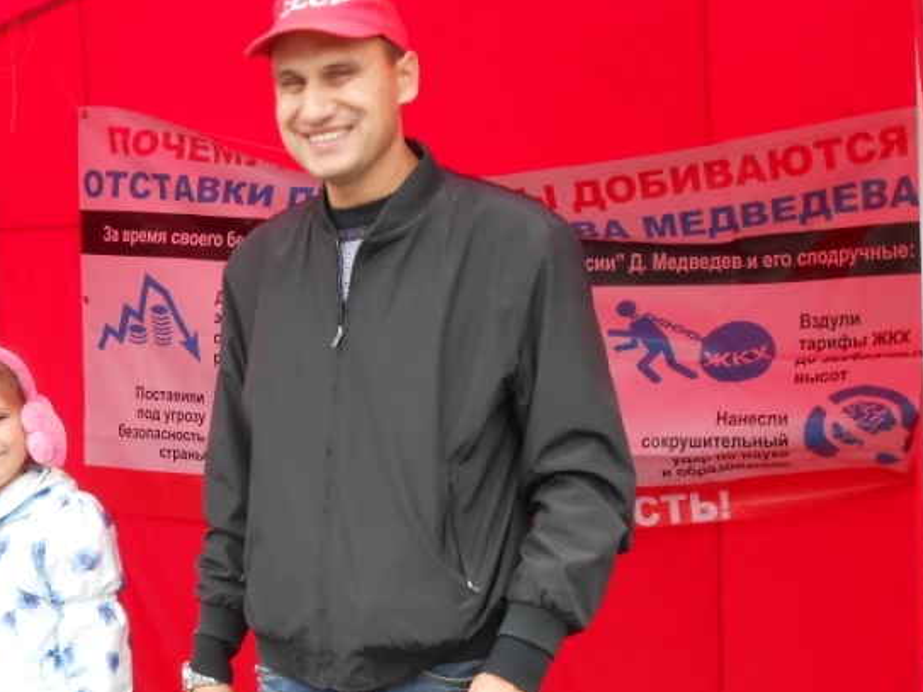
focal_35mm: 83
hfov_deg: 22.9
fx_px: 2213
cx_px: 65
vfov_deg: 17.8
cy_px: 418
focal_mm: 7.8
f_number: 4.5
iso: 80
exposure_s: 1/50
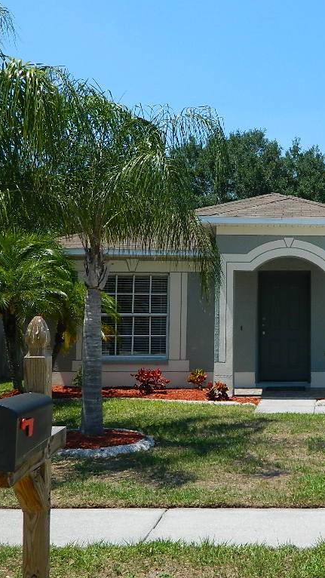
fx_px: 781
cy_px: 289
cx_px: 323
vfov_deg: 40.6
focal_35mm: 51
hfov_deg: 22.6
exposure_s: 1/125
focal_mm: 6.2
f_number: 9.4
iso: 80
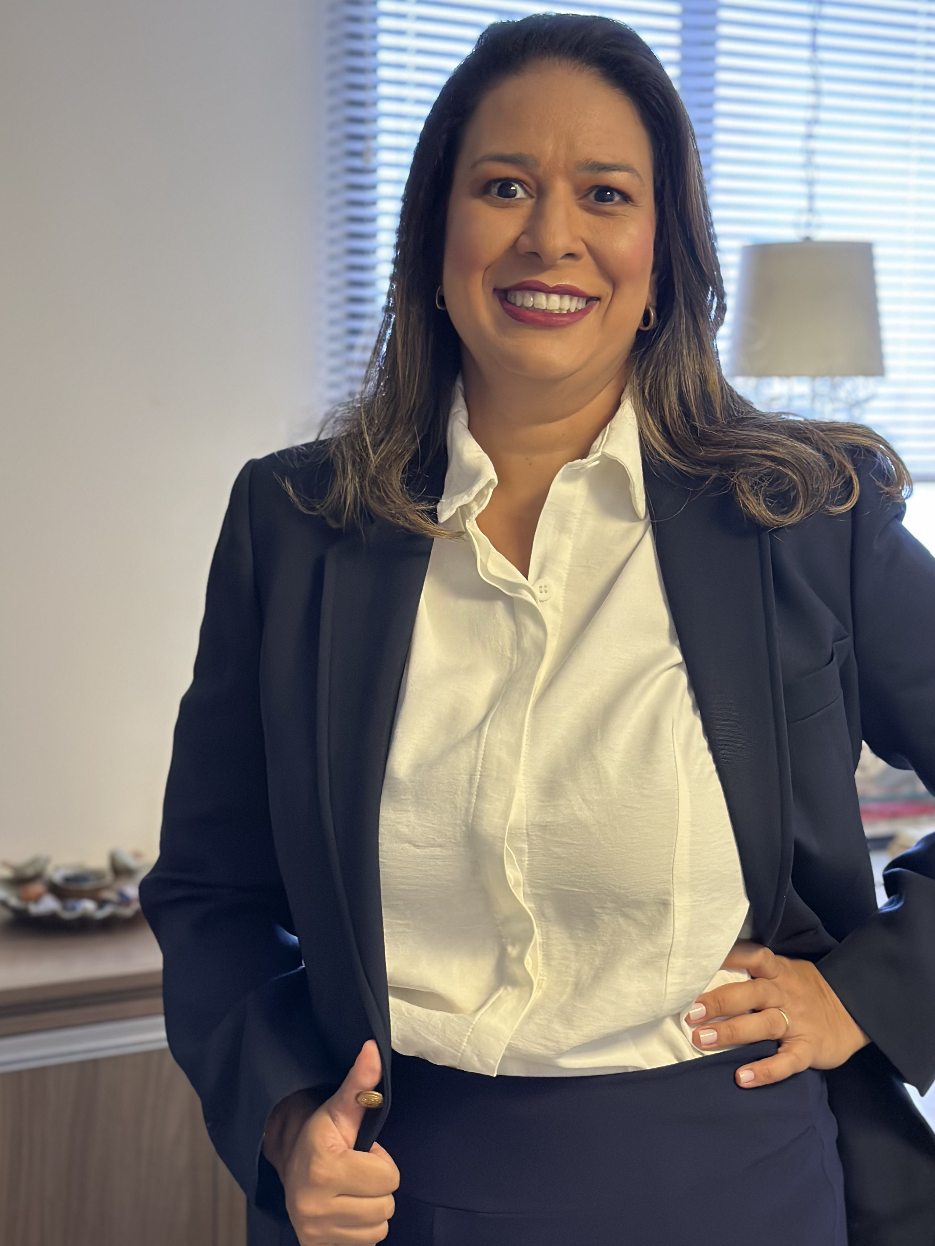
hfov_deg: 25.6
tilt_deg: -7.4
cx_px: 548
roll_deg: -1.9
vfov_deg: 33.8
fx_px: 2052
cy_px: 667
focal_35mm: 57
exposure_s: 1/40
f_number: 1.78
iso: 400
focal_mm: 6.86
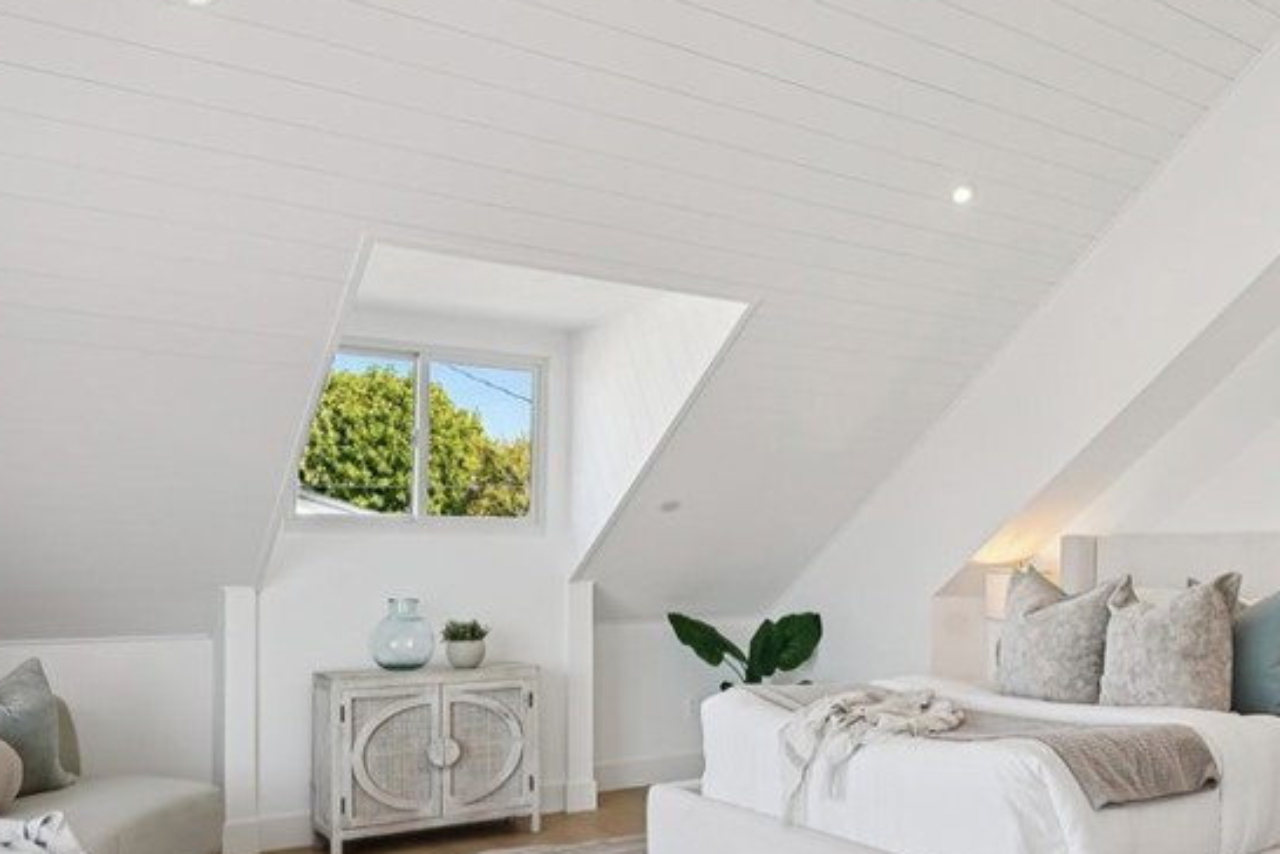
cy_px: 577
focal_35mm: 30
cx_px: 905
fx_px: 1067
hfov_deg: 59.7
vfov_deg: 42.9
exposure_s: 1/80
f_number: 8
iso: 400
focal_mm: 16
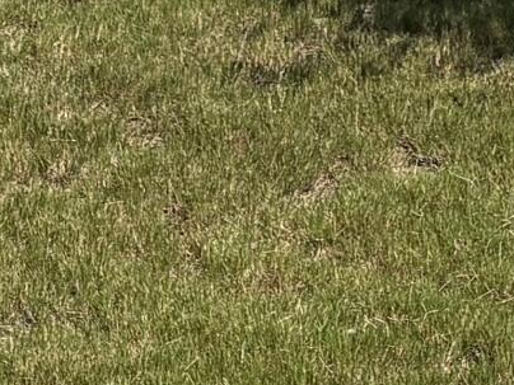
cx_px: 197
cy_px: -872
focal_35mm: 193
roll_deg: +0.8
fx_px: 2866
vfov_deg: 6.8
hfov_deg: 10.2
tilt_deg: +7.1
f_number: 1.6
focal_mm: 5.96
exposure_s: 1/5348
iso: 50
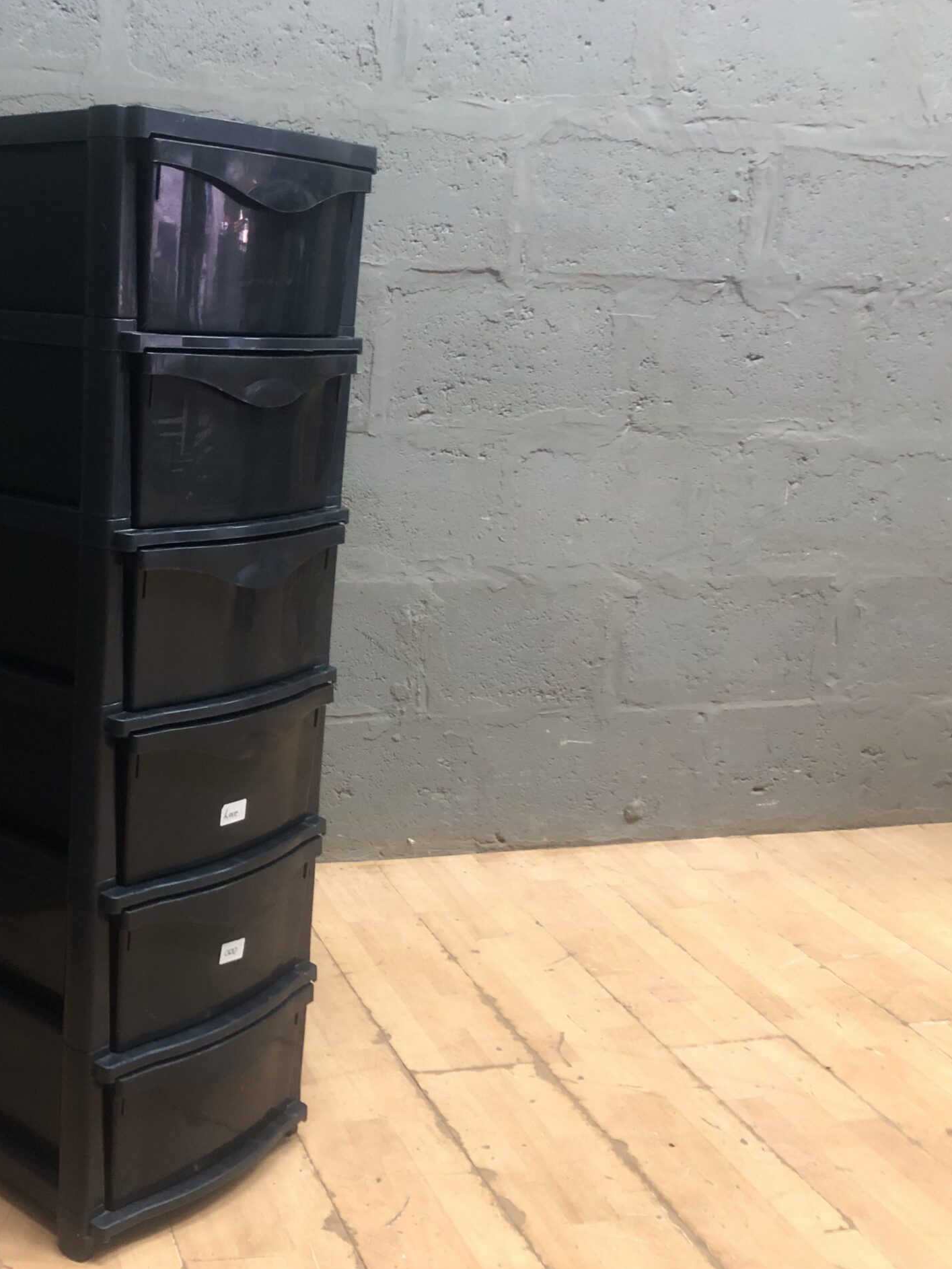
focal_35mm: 38
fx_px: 1393
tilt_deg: -12.4
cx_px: 213
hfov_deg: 36.6
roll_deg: -2.3
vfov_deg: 49.0
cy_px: 631
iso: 100
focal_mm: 3.99
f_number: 1.8
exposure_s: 1/9
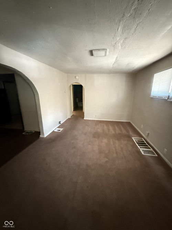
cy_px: 115
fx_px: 93
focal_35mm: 14
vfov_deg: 102.1
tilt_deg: -14.8
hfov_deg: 85.7
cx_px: 86
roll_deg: -0.3
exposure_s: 1/45
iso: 1250
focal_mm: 2.22
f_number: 2.2
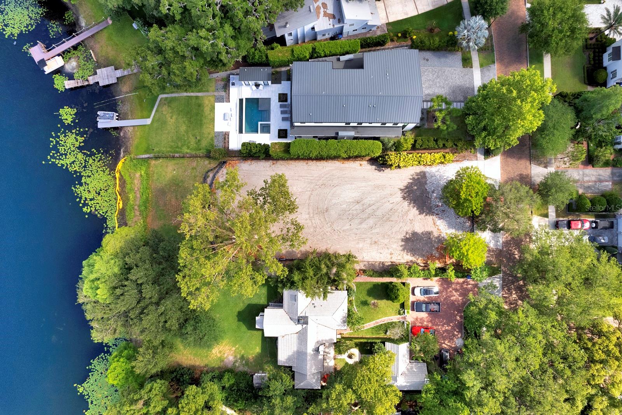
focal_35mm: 22
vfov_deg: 57.2
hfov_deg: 78.6
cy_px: 208
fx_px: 380
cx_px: 311
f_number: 2.8
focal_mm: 8.38
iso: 120
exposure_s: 1/500
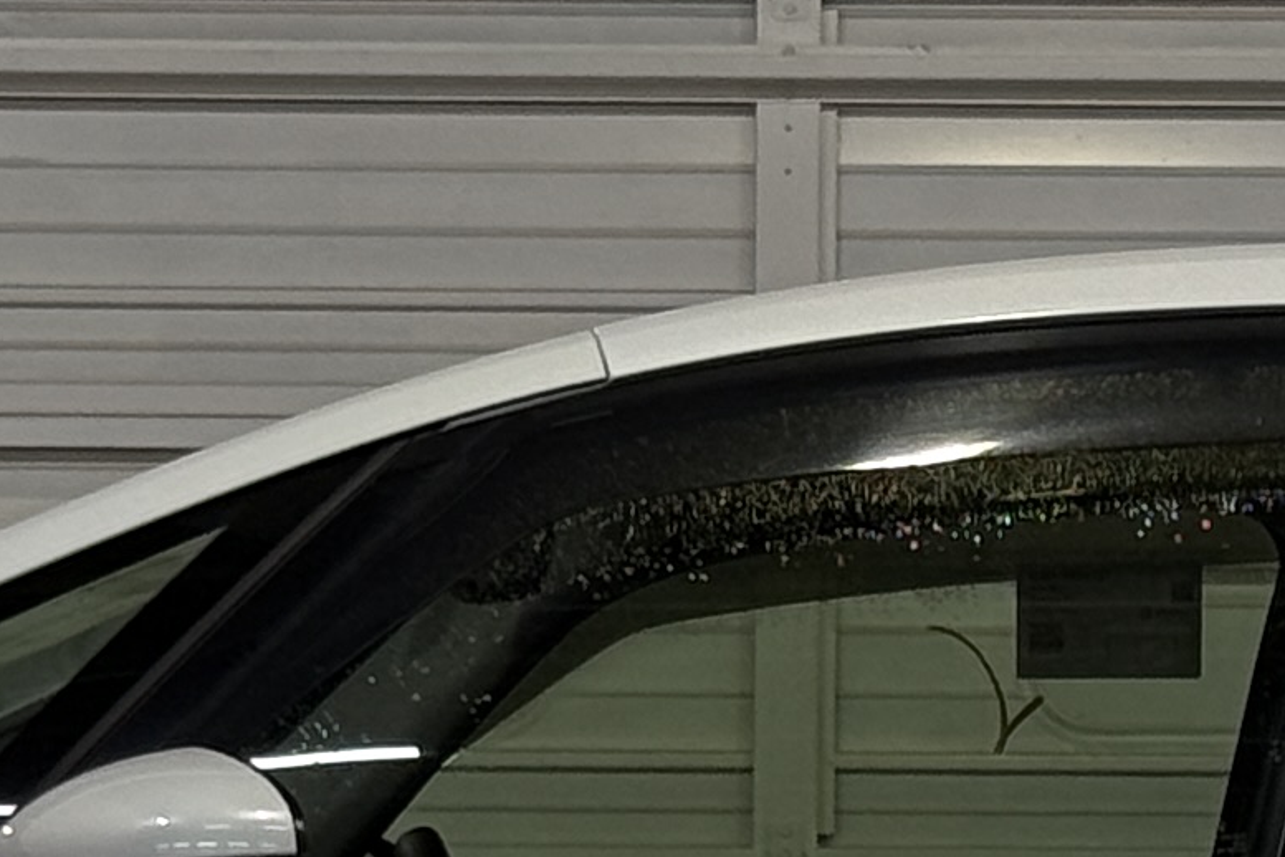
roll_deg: -0.3
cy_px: 1161
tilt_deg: +0.0
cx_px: 969
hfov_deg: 7.9
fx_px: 9244
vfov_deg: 5.3
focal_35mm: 259
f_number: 1.78
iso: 50
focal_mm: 6.76
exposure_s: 1/125
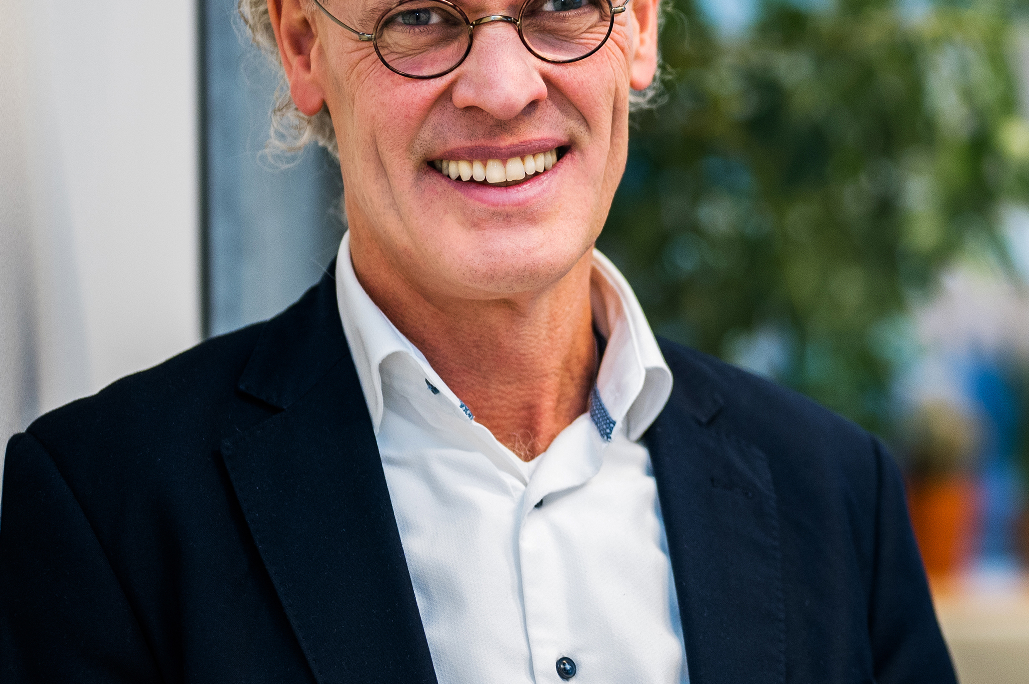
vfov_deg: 13.0
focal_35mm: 105
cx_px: 829
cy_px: 251
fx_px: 2999
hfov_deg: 19.3
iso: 800
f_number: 1.8
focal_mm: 50
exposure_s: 1/200
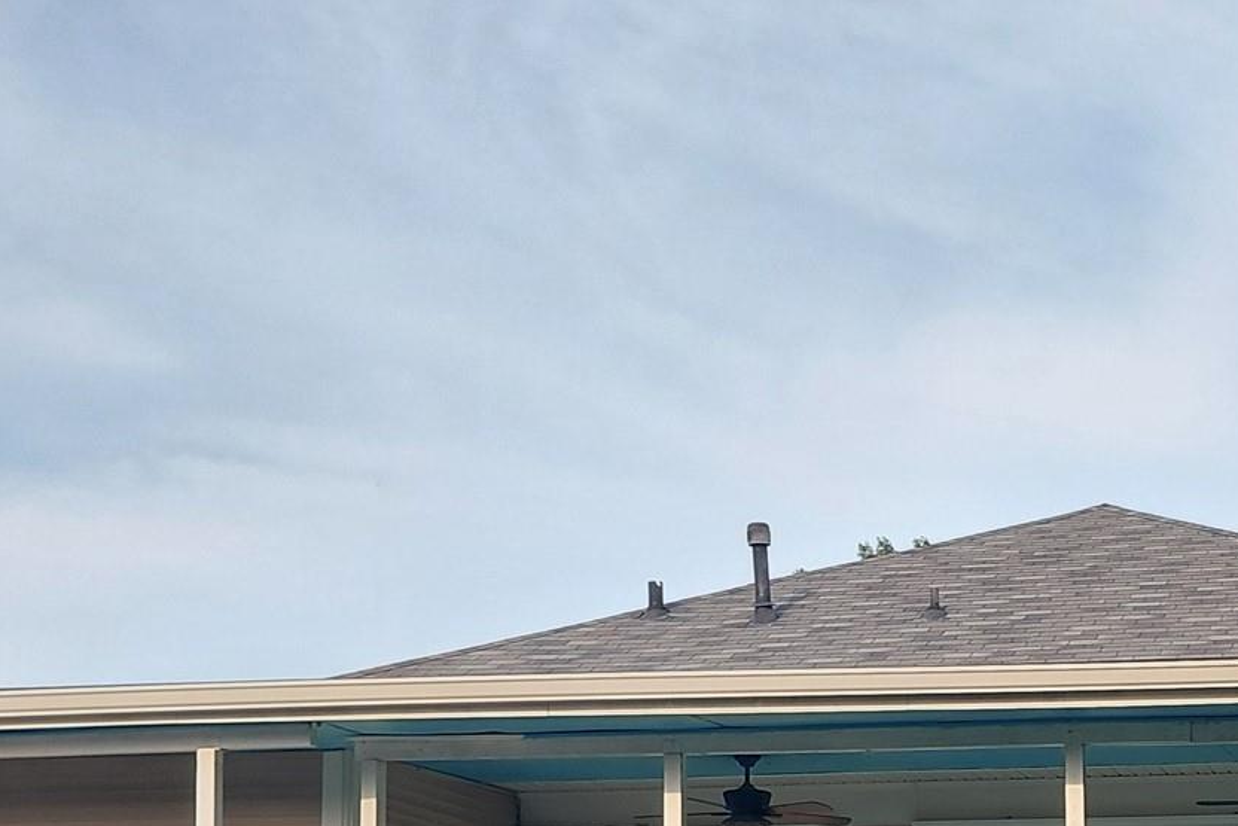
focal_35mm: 64
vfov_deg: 19.7
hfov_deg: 29.9
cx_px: 1140
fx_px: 2201
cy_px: 1046
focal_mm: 4.69
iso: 50
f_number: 1.8
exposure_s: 1/612
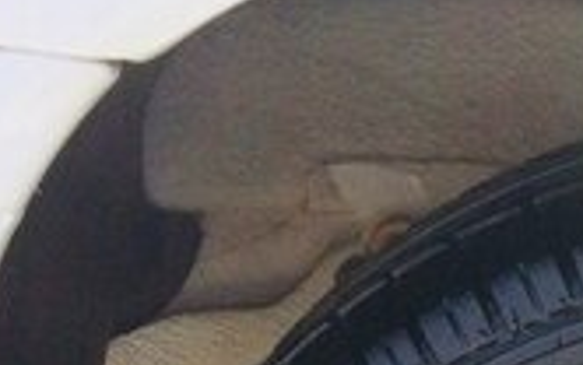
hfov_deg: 15.6
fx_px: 1940
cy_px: 739
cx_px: 892
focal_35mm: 122
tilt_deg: -29.3
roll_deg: +0.4
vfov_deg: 9.9
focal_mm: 4.15
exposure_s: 1/805
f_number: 2.2
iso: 32
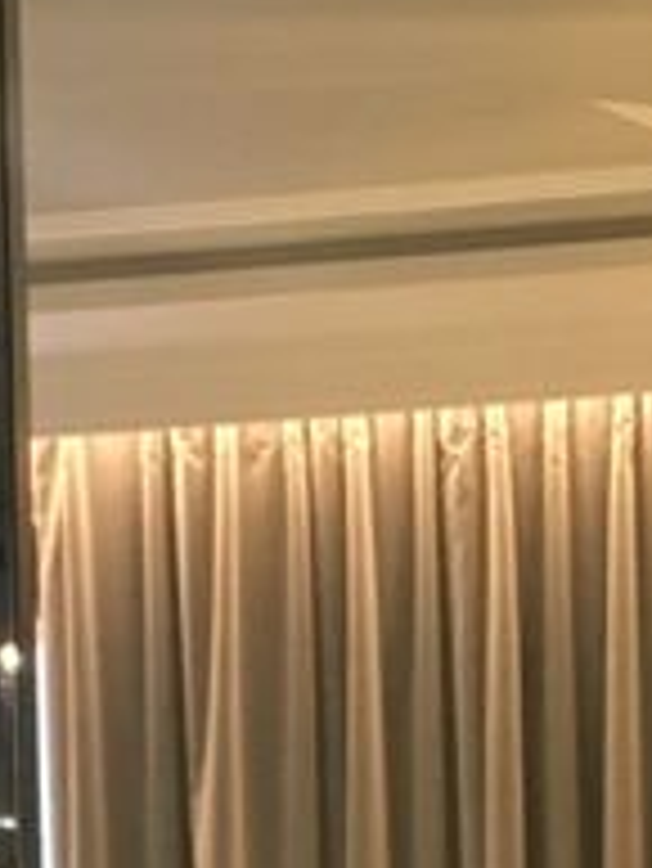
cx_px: 0
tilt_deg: -2.5
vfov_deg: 9.5
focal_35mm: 192
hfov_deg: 7.7
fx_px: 4816
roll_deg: +1.2
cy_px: 1821
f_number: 2.2
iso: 200
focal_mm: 4.15
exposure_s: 1/33
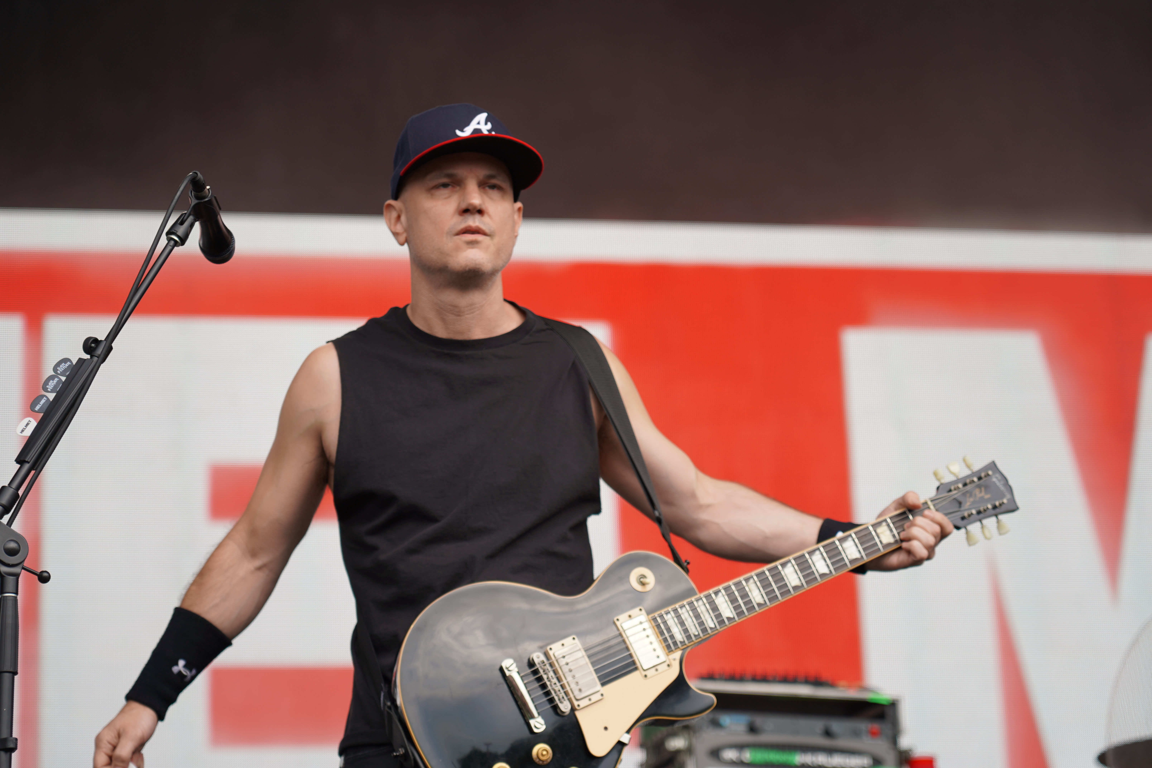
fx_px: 3360
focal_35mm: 105
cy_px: 384
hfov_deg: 19.5
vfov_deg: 13.0
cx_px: 576
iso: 100
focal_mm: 105
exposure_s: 1/200
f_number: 4
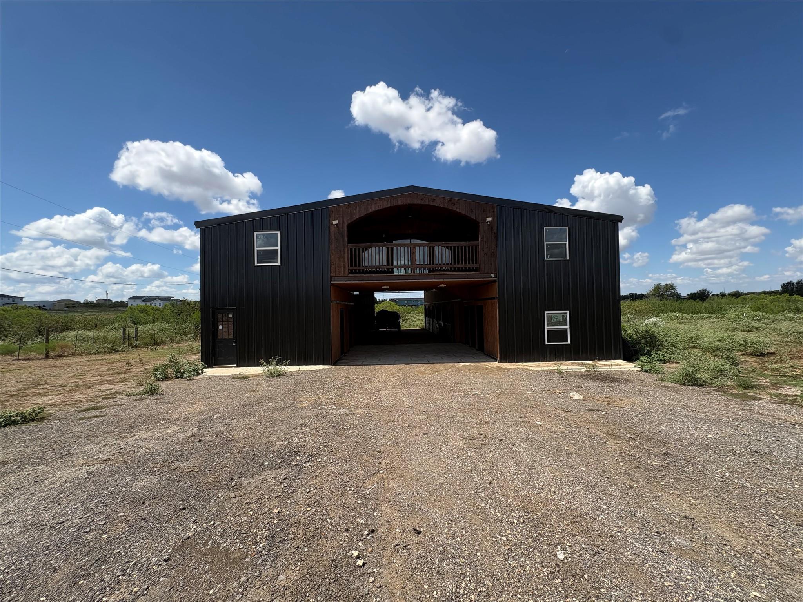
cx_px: 402
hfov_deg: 102.1
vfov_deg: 85.7
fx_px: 325
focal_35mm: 14
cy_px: 301
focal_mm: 2.22
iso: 50
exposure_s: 1/1143
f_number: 2.2
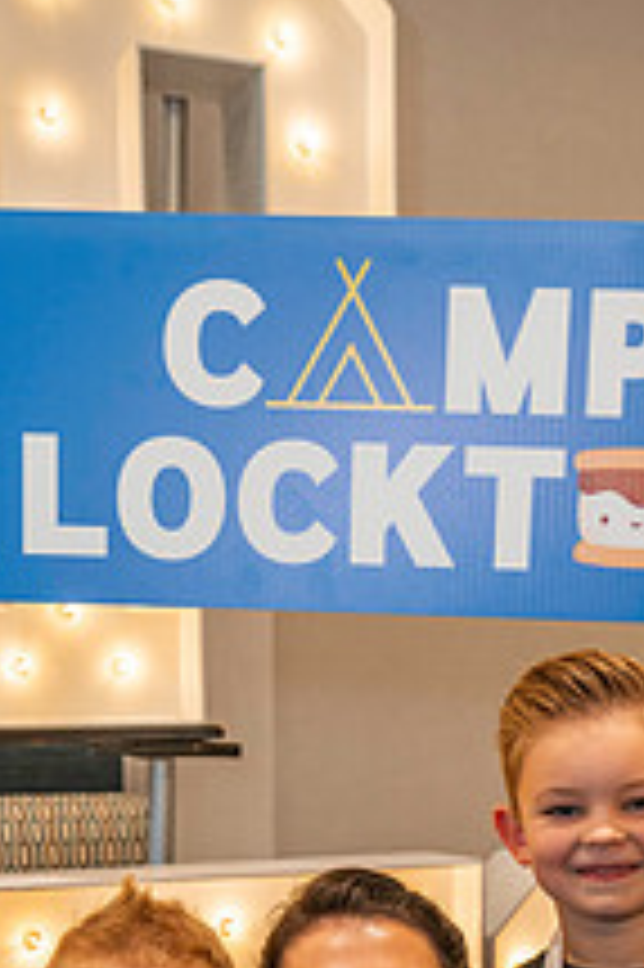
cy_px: 977
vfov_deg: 28.2
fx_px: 1801
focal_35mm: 67
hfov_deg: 20.3
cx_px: 383
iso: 800
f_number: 4
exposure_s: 1/160
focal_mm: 32
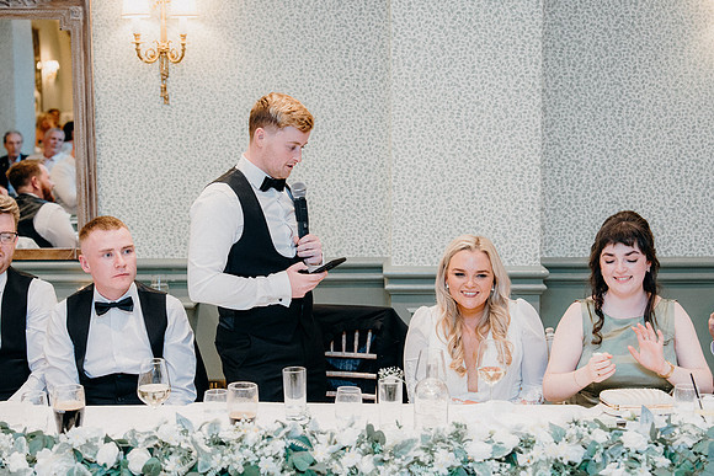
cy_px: 238
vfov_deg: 21.9
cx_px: 357
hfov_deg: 32.4
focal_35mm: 62
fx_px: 1230
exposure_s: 1/160
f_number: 3.5
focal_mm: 62
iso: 2500
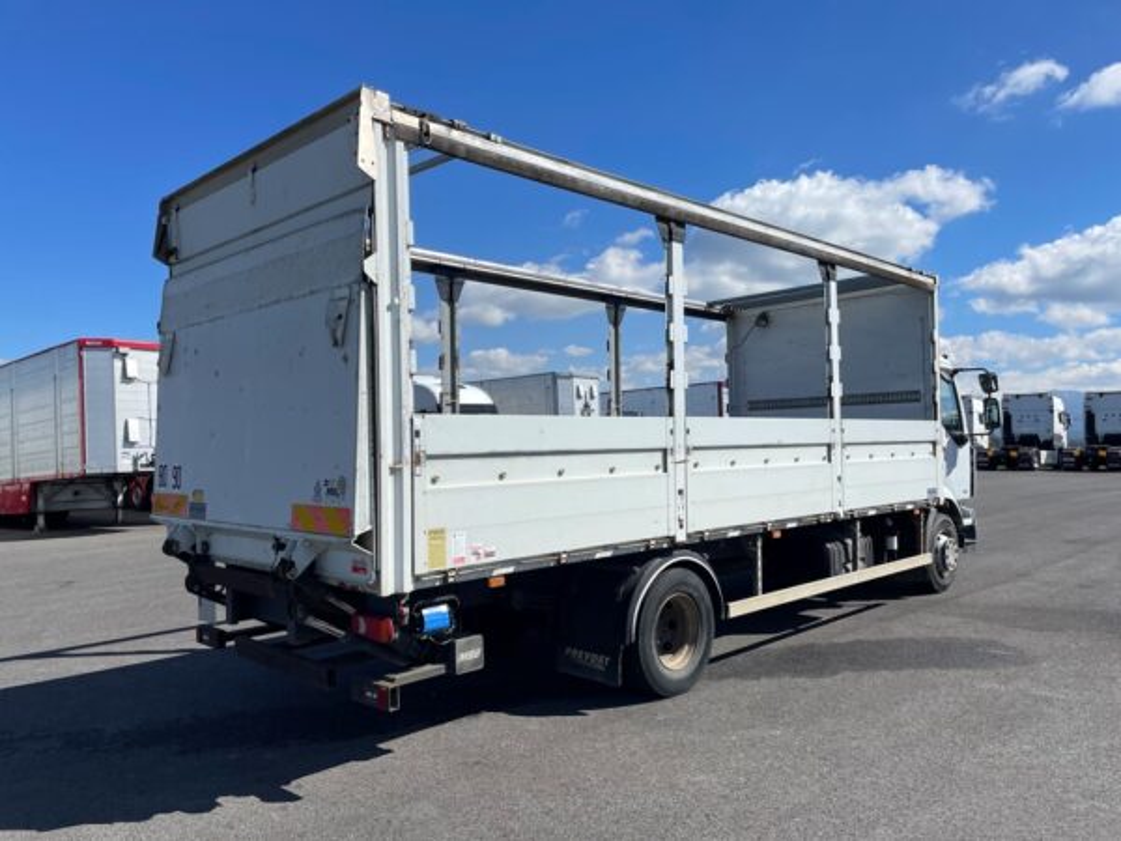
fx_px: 842
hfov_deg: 67.3
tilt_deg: +3.5
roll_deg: -1.0
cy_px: 420
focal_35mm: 26
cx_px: 560
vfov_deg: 53.1
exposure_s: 1/4831
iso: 32
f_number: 1.6
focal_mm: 4.2
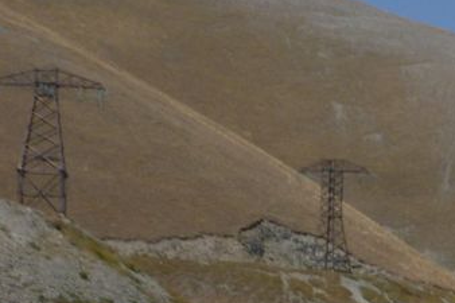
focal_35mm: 425
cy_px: 493
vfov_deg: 3.2
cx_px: 754
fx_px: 5369
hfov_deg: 4.8
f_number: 5.6
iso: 100
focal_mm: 20.6
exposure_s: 1/640
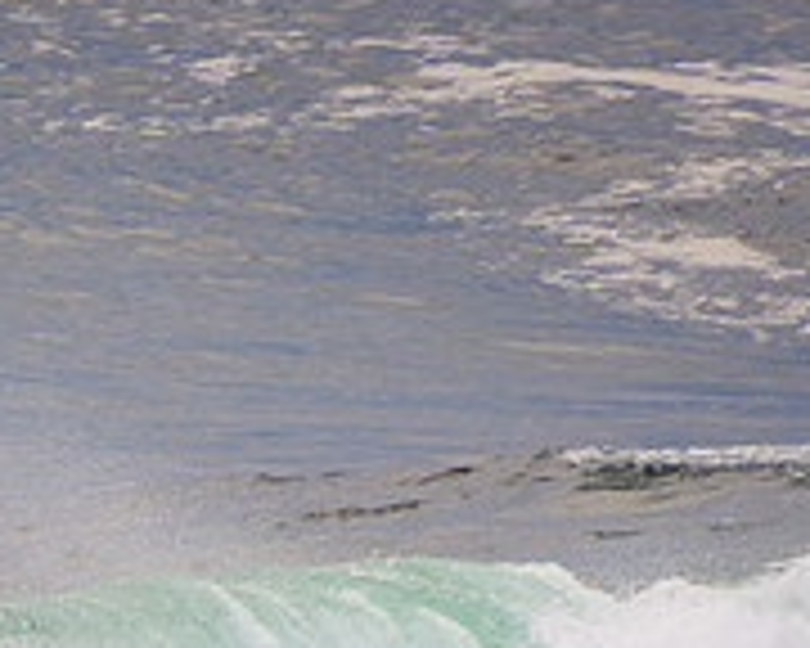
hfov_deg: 1.1
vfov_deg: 0.9
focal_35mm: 1810
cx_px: -108
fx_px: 43391
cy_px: 839
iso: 360
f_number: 5.6
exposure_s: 1/800
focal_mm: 400
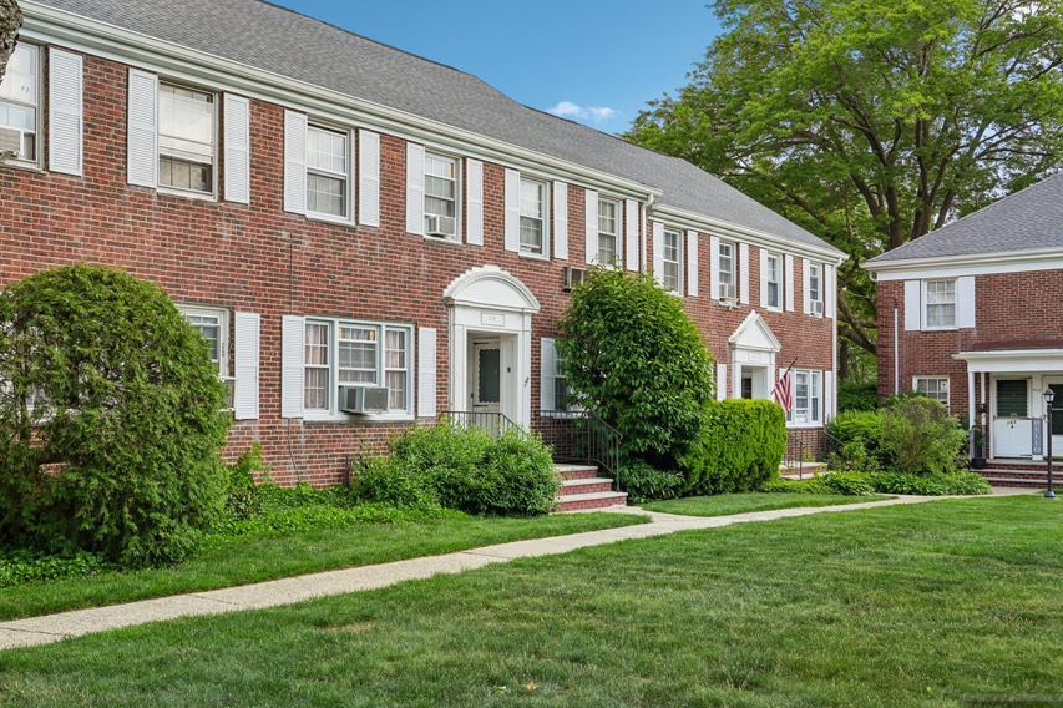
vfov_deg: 36.8
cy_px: 329
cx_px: 447
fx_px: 1063
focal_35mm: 36
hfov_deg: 52.9
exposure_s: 1/200
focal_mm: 30
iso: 125
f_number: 8
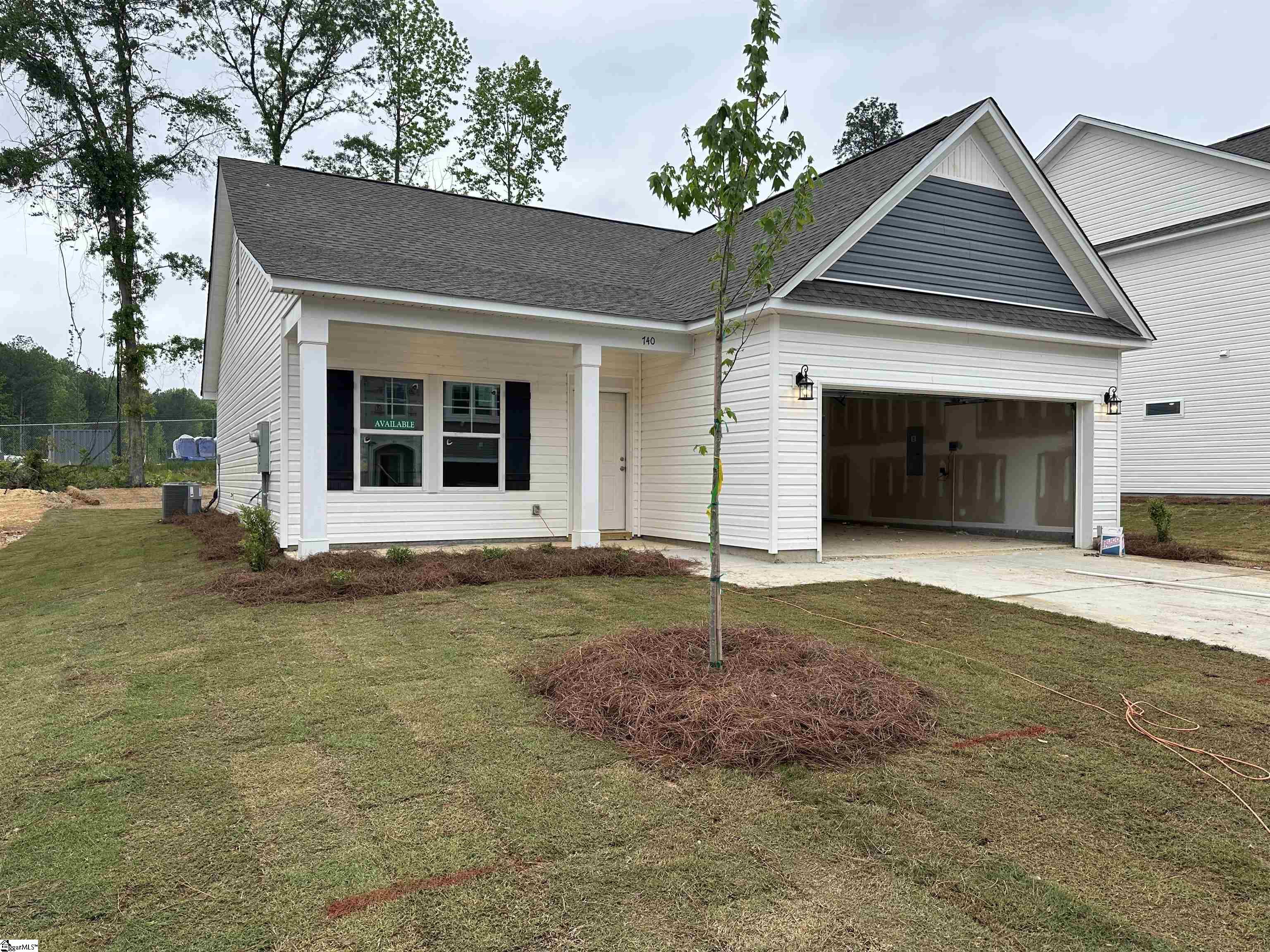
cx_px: 635
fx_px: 881
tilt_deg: +0.3
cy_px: 476
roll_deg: +0.0
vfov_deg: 56.8
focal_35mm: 24
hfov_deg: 71.6
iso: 80
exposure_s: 1/1029
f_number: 1.78
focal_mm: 6.86
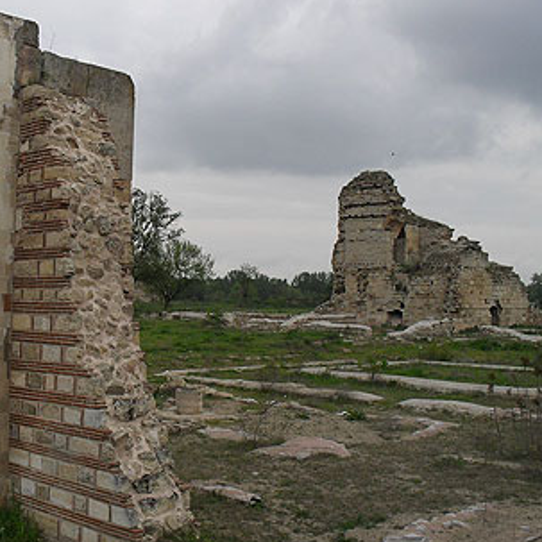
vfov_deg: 36.8
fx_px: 815
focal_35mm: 46
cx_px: 188
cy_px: 281
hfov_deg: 36.5
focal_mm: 6.3
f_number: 8.4
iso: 100
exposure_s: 1/180
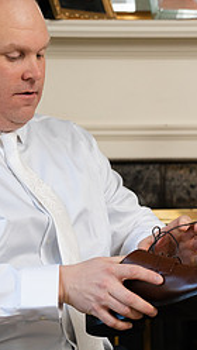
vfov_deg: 16.6
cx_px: 75
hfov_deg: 9.4
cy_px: 215
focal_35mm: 129
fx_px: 1195
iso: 1000
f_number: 4
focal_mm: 68
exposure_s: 1/200
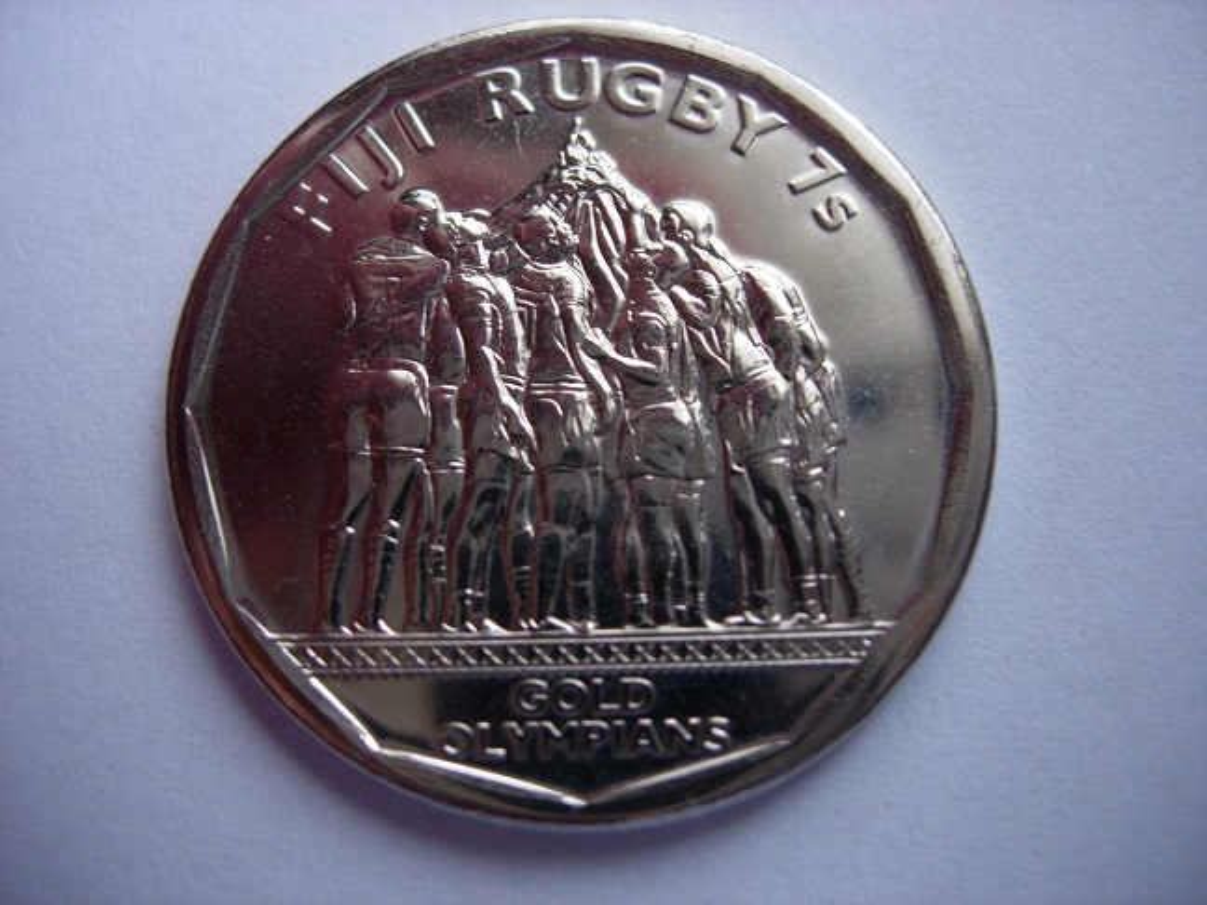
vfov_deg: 37.7
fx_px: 1325
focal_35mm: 38
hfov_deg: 49.0
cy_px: 452
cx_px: 604
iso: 109
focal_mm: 7.8
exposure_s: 1/32
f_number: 2.8
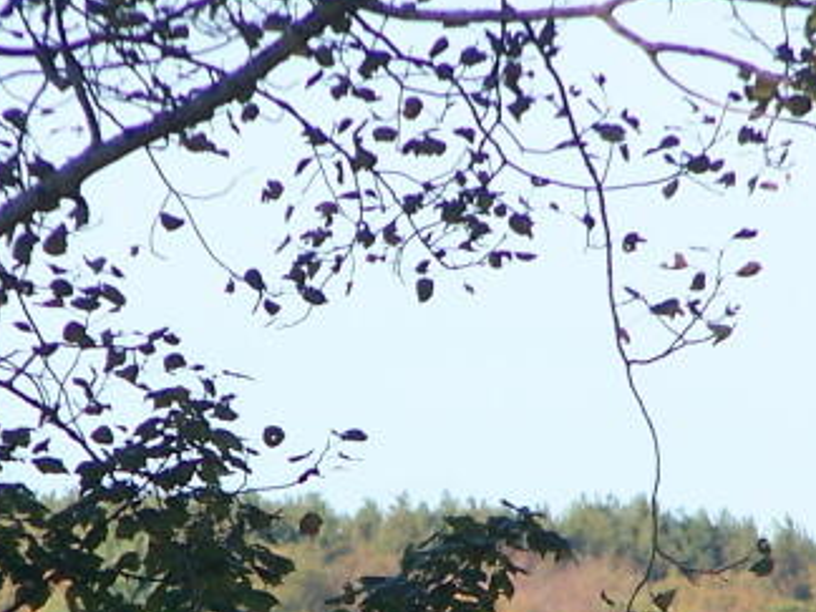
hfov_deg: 1.6
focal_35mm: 1202
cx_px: 486
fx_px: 28335
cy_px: 549
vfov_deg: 1.2
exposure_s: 1/400
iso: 80
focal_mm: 63
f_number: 3.7
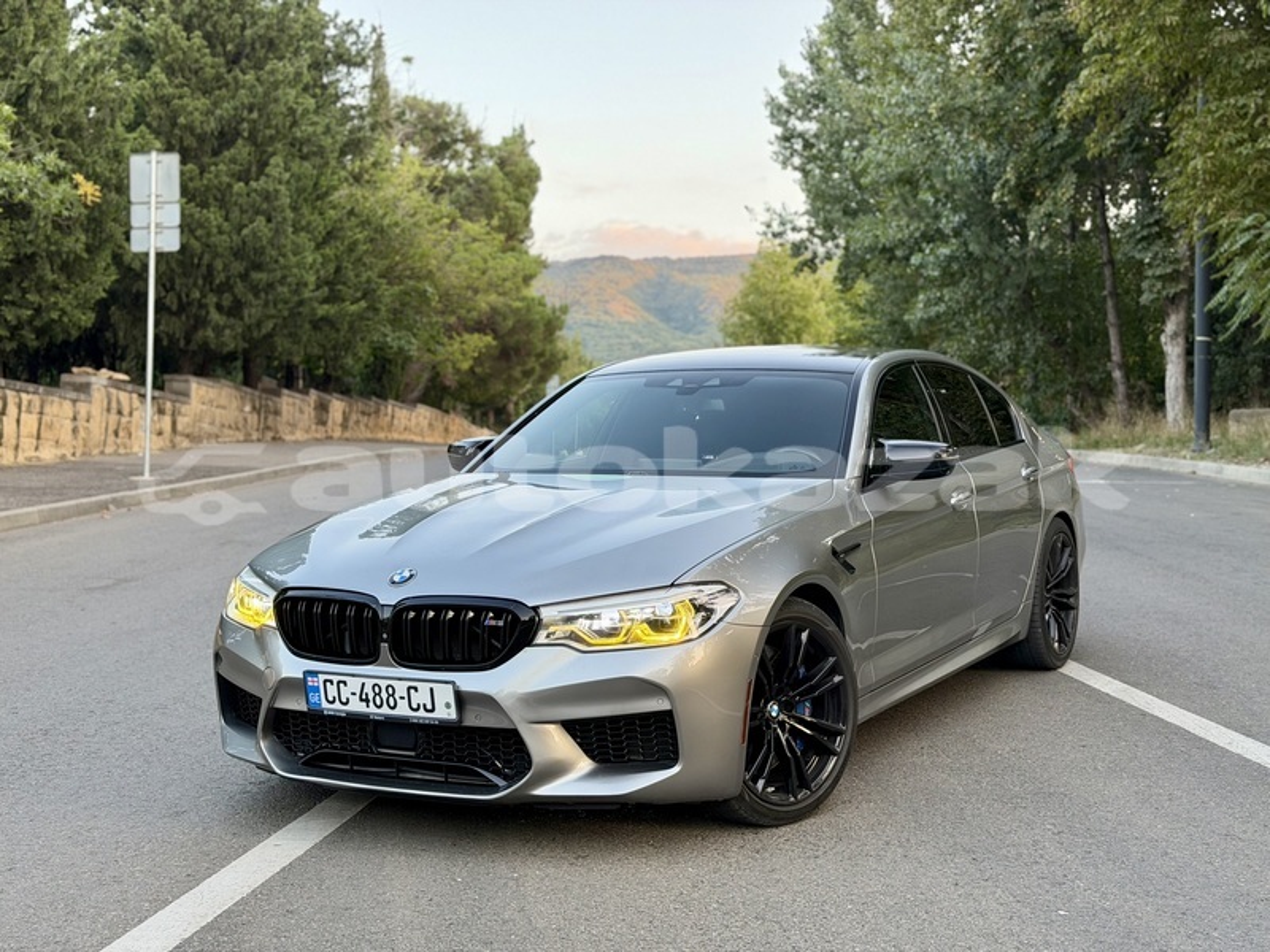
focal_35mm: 48
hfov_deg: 39.7
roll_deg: -1.3
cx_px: 635
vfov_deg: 30.3
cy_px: 476
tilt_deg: +1.3
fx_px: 1761
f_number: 1.78
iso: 80
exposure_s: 1/121
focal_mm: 6.76
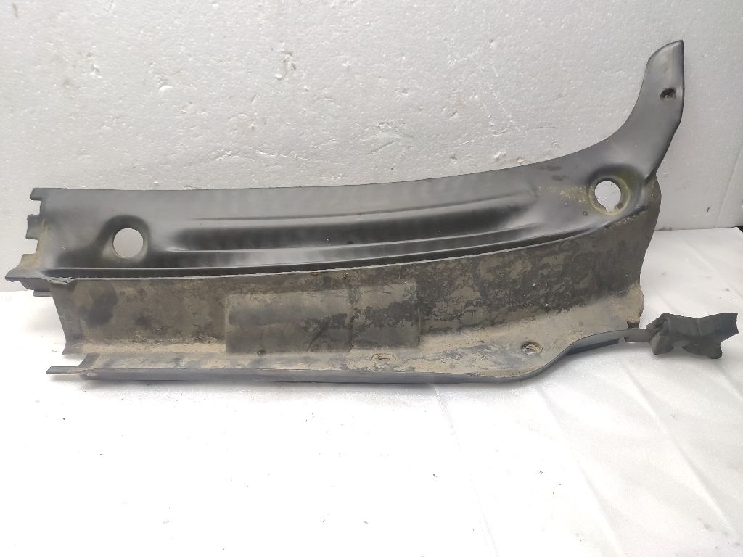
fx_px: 558
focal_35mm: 26
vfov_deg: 53.1
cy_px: 278
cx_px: 372
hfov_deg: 67.3
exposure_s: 1/30
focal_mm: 4.77
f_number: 1.75
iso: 250
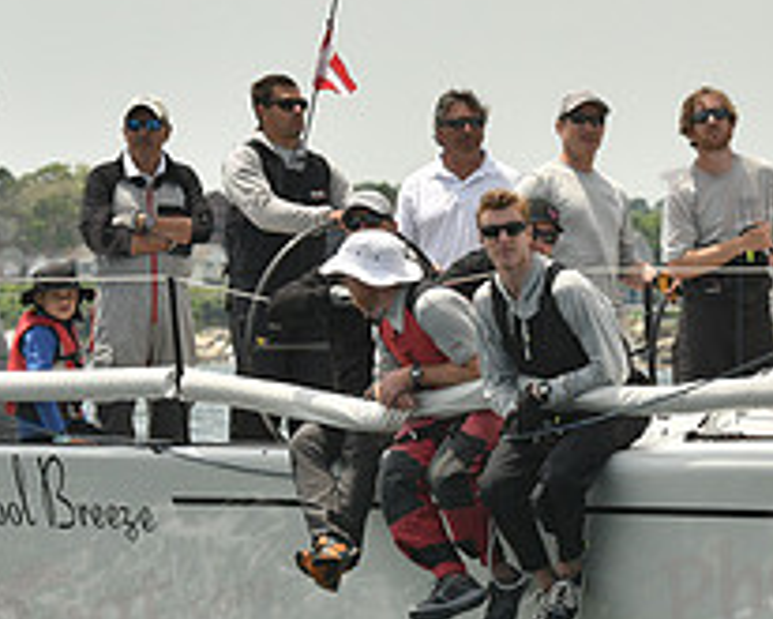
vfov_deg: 4.3
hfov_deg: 5.4
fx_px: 8171
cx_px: 469
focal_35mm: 357
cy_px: 396
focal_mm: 135
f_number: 9
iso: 400
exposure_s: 1/1250
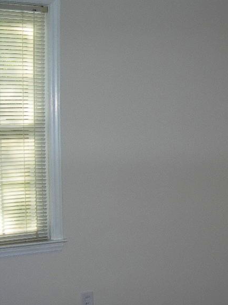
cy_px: 194
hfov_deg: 21.0
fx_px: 597
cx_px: 219
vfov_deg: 28.4
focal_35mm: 68
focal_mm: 7.8
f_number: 2.8
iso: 50
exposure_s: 1/60.1
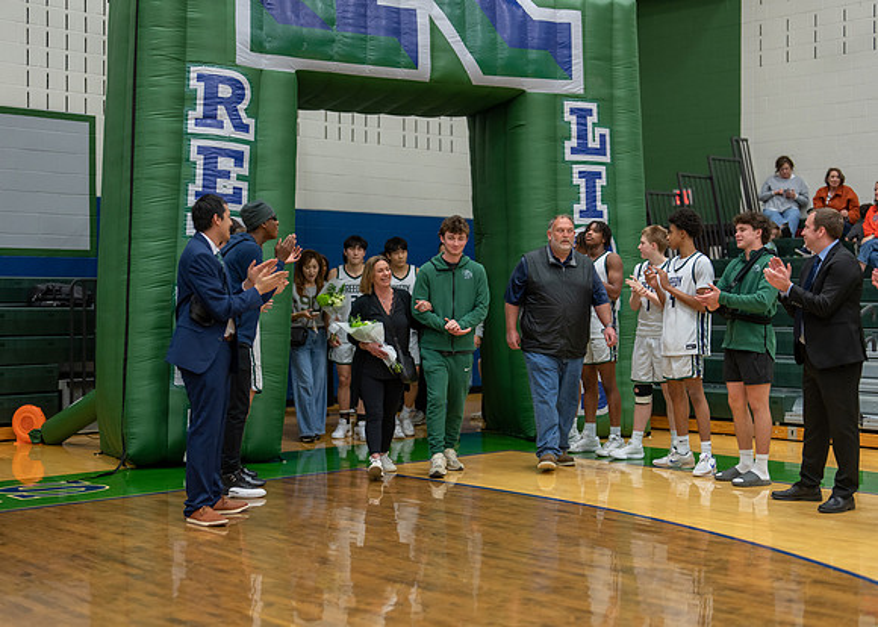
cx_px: 439
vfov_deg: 27.0
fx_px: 1306
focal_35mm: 52
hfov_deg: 37.2
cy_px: 314
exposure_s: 1/400
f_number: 1.2
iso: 500
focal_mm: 50
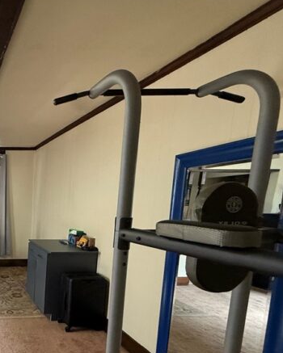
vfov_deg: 66.2
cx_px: -27
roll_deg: -0.3
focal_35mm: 25
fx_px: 262
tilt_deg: -7.1
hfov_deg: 44.0
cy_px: 236
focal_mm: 2.22
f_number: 2.2
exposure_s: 1/60
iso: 500
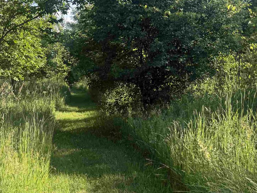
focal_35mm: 51
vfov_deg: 28.5
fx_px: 379
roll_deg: -2.0
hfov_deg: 35.4
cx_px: 28
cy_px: 120
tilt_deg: +1.7
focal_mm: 6.76
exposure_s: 1/1250
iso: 80
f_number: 1.78
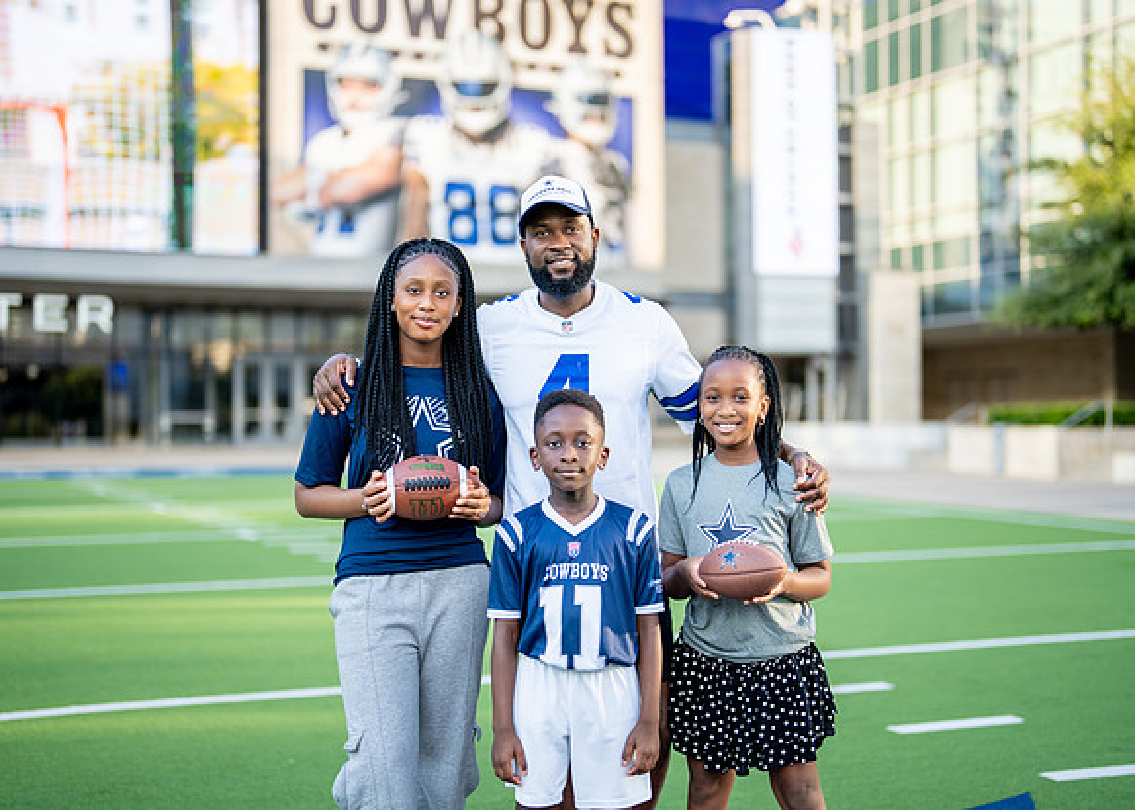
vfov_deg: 26.5
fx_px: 1723
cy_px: 398
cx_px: 582
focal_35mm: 53
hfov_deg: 36.5
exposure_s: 1/1250
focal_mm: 50
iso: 100
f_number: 1.2
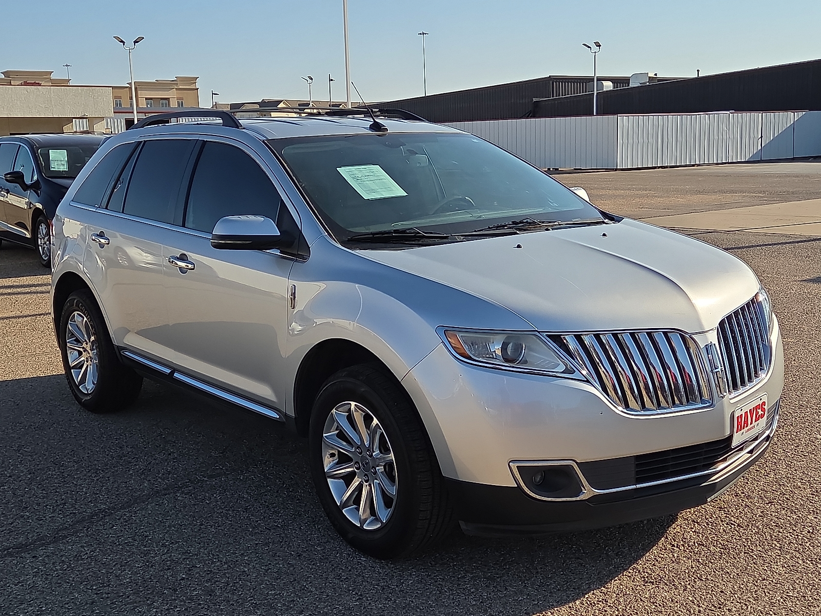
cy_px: 308
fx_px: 996
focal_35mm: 42
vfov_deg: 34.3
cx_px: 410
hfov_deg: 44.8
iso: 25
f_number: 1.8
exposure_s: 1/1667
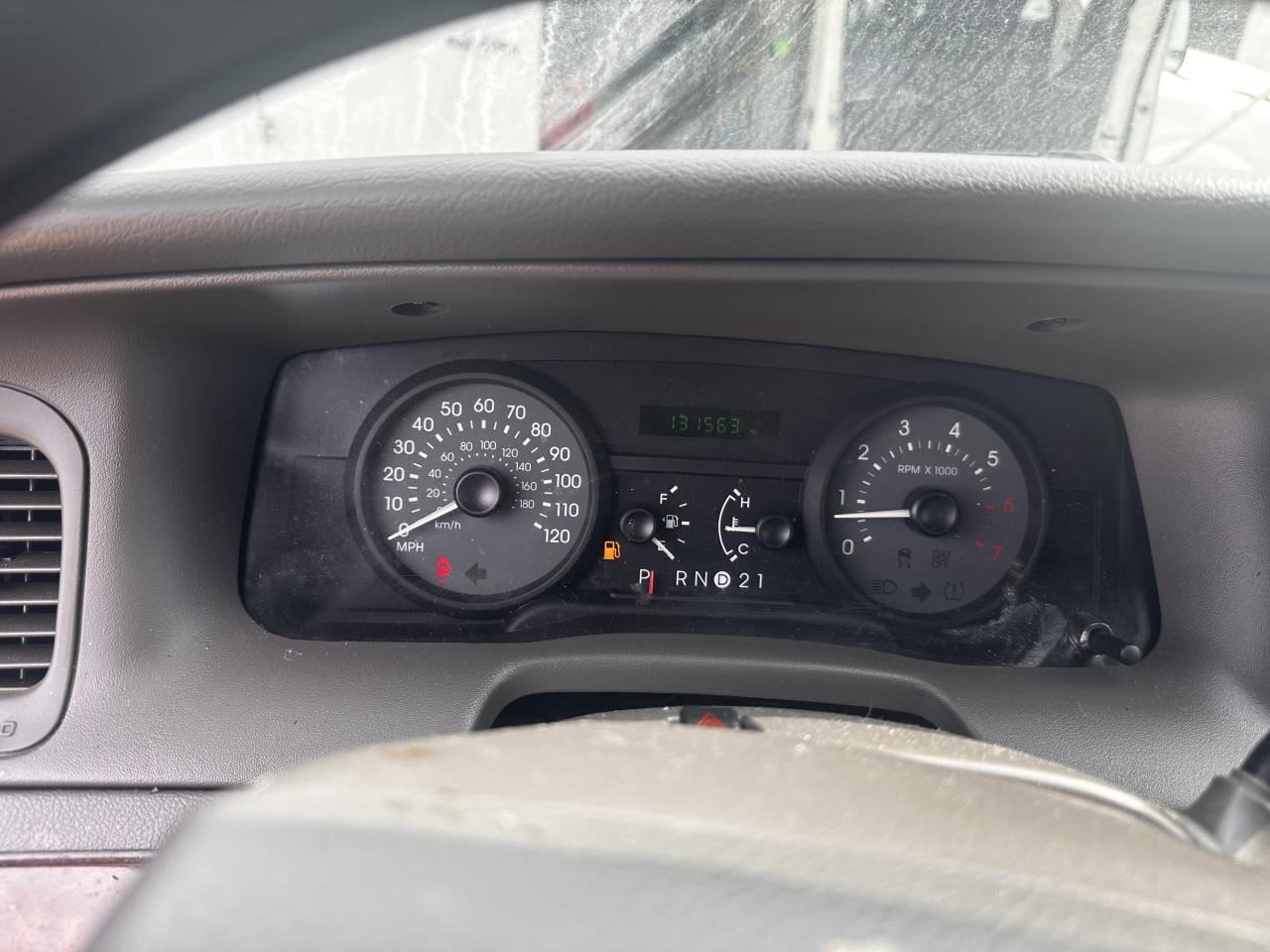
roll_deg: -6.9
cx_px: 635
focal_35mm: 24
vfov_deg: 56.8
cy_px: 476
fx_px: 881
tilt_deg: -23.5
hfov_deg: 71.6
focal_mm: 6.86
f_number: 1.78
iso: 80
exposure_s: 1/232
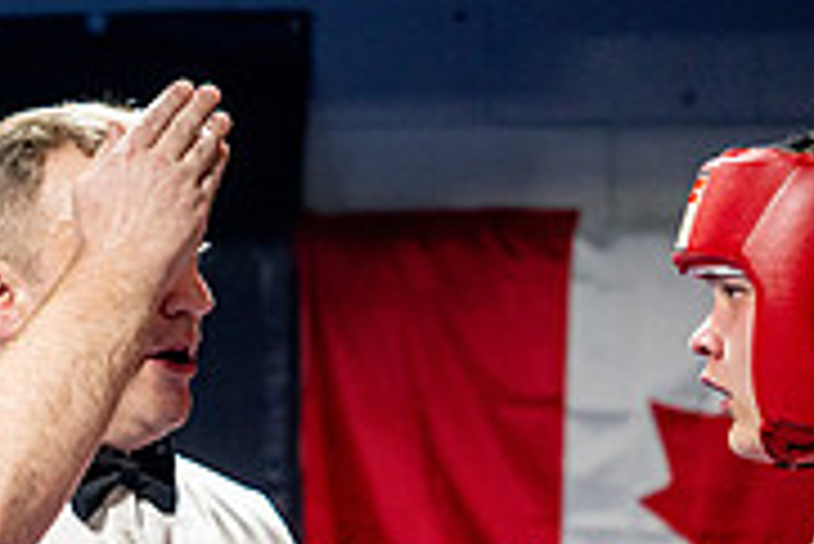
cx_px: 49
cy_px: 825
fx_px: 3621
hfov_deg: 12.7
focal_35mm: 160
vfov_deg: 8.4
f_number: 2
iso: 4000
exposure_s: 1/1000
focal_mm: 50
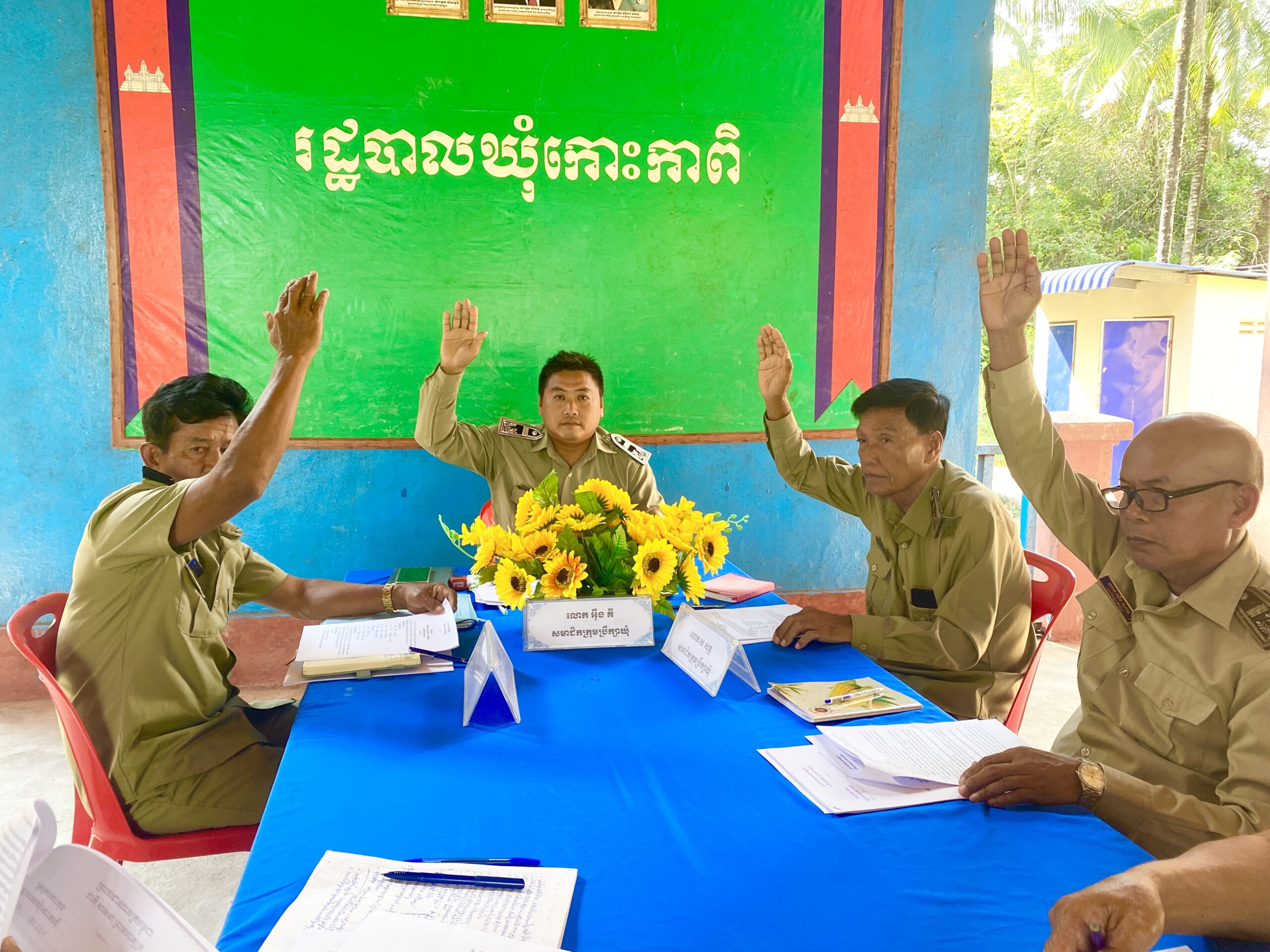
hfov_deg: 67.3
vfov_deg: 53.1
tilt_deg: -6.1
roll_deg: -0.9
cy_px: 476
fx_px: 954
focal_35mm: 26
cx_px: 635
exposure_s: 1/121
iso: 125
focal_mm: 4.25
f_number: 1.8
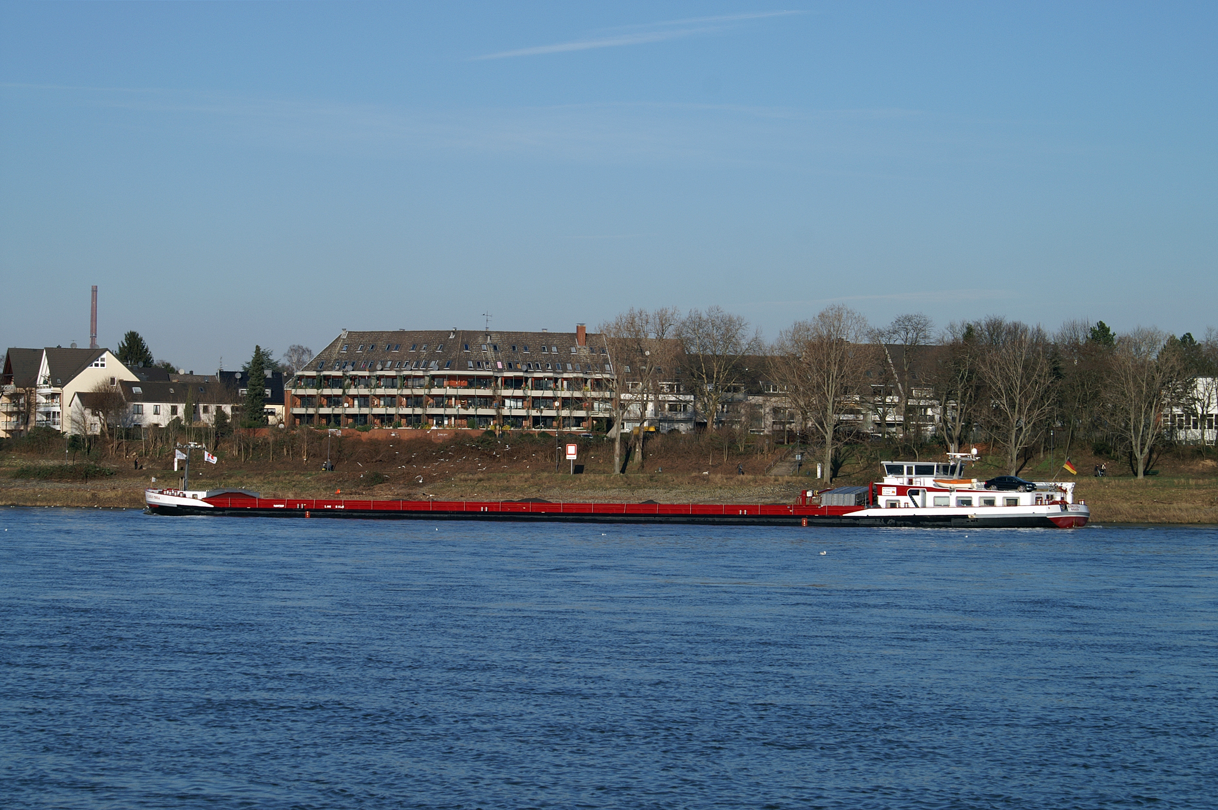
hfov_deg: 19.5
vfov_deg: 13.0
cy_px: 405
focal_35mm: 105
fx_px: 3549
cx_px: 609
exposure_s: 1/300
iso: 100
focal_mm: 70
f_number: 10
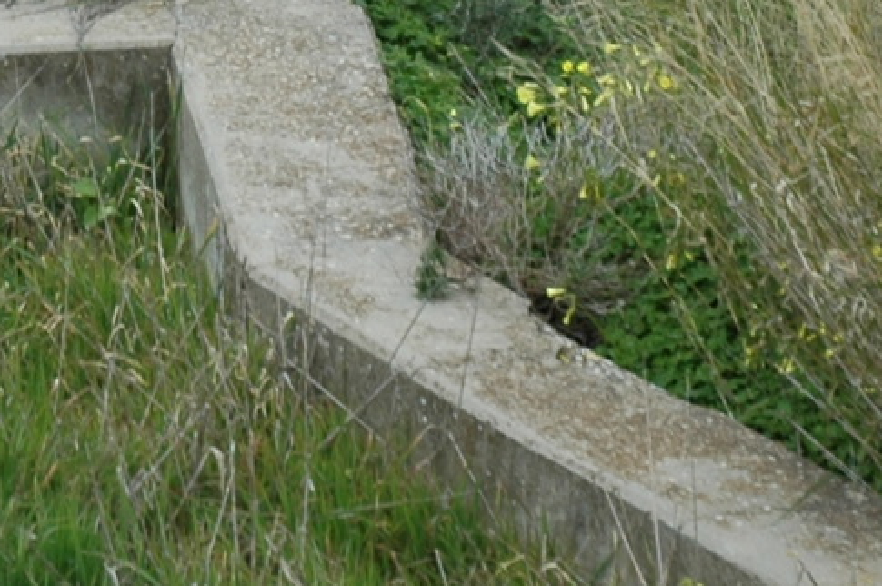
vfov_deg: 5.1
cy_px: -466
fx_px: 6435
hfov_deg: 7.8
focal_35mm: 263
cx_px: -175
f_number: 6.3
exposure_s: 1/160
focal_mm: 38
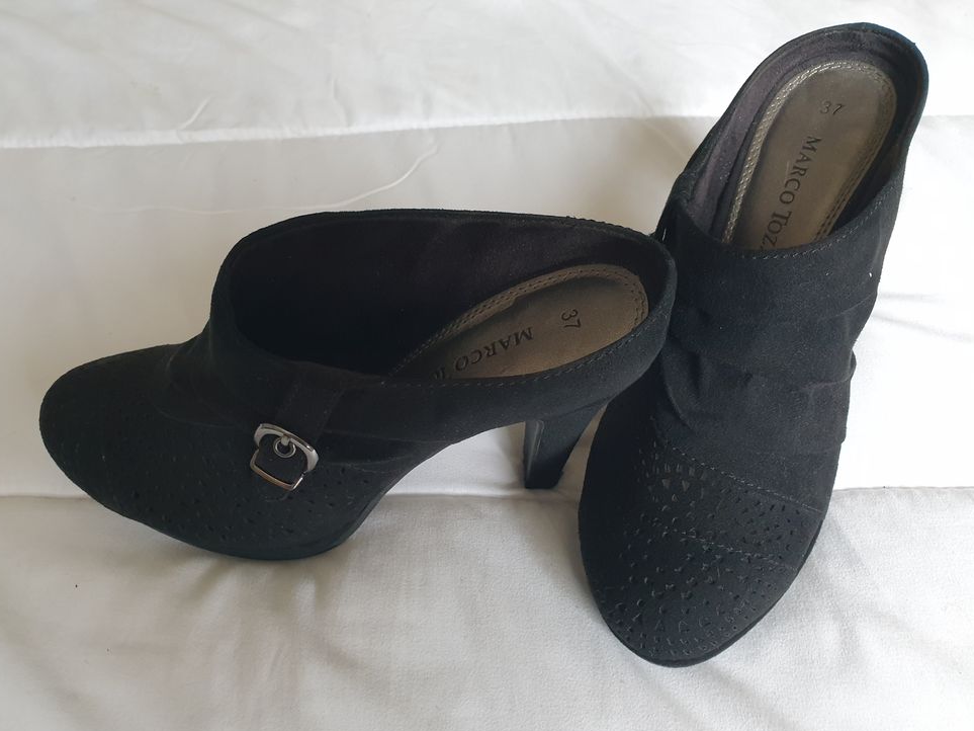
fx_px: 760
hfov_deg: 65.3
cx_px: 481
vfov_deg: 51.3
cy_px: 363
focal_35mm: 27
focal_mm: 4.3
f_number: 2.4
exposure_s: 1/50
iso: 250
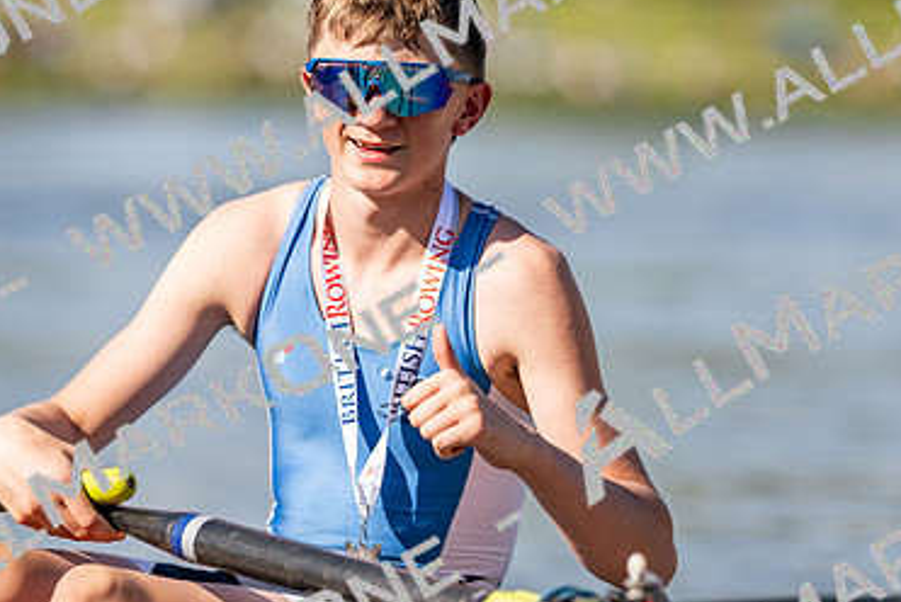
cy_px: 276
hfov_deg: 9.7
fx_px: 5285
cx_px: 367
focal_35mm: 211
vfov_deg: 6.5
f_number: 1.8
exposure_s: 1/4000
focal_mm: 135
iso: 64
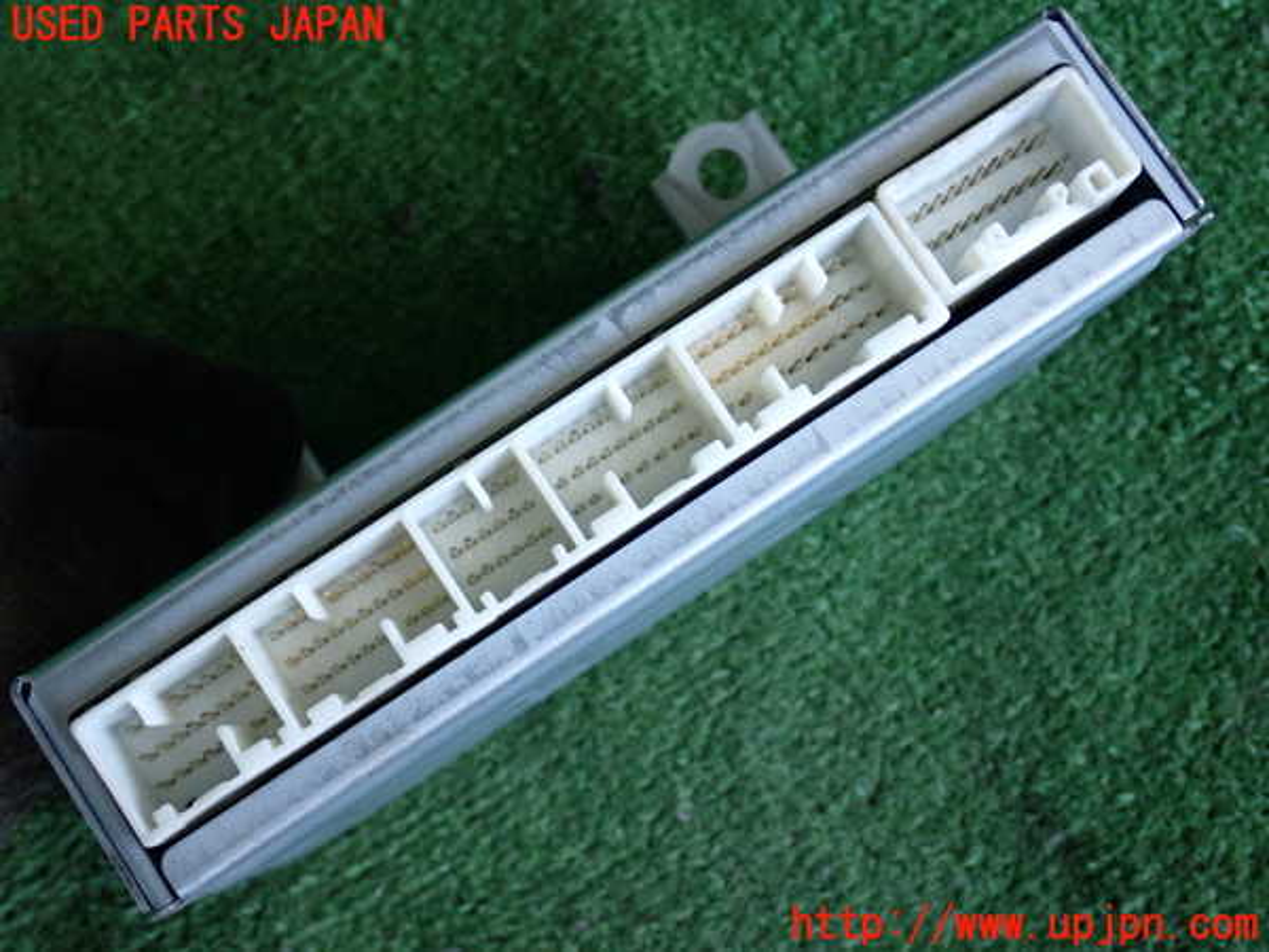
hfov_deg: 38.2
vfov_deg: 29.1
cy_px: 476
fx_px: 1833
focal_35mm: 50
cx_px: 634
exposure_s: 1/125
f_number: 3.2
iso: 500
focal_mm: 9.01
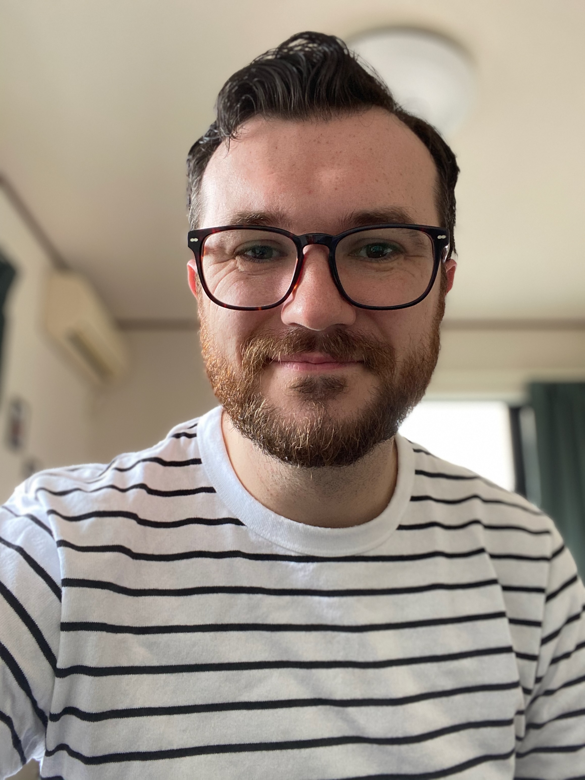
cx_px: 292
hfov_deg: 46.8
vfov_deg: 60.0
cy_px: 390
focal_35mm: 30
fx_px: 676
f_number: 2.2
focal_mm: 2.71
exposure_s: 1/60
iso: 125
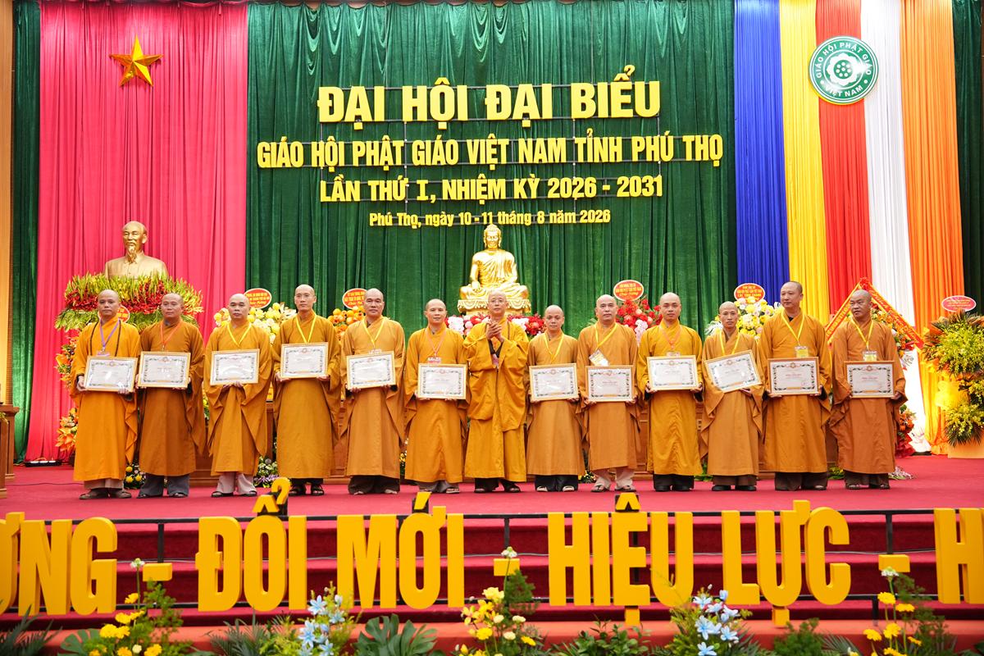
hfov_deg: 48.5
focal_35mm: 40
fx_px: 1093
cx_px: 492
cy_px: 328
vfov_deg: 33.4
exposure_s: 1/160
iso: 2000
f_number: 2.8
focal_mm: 40
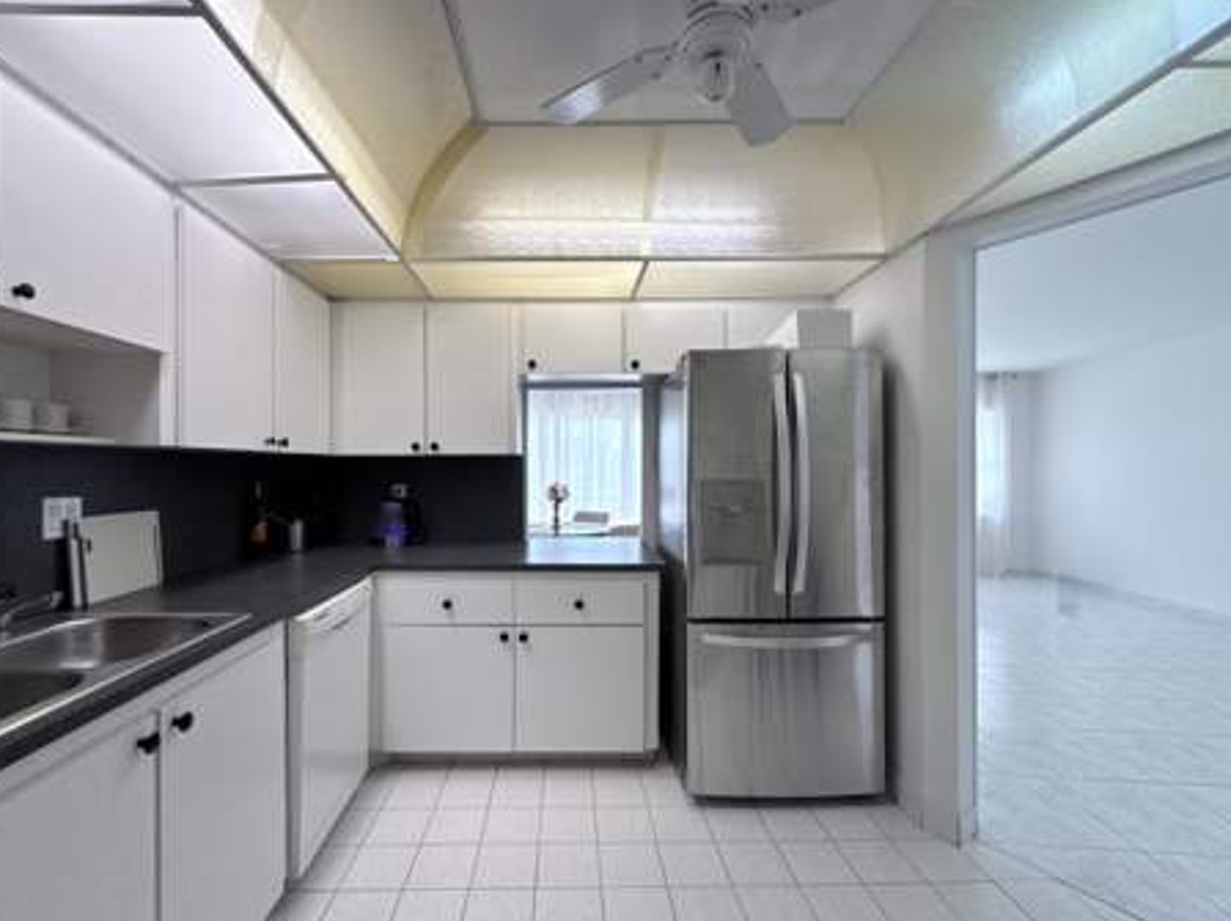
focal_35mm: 15
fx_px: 533
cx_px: 577
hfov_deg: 98.1
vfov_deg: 81.5
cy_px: 491
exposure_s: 1/150
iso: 64
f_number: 2.2
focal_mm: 2.22
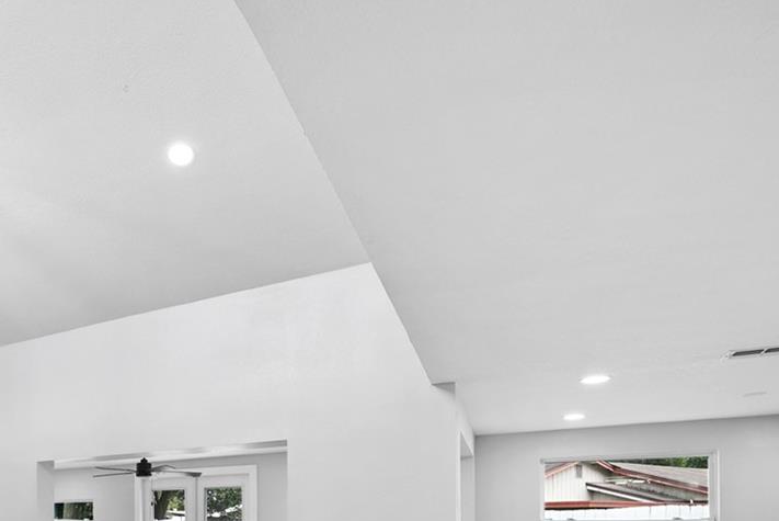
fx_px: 585
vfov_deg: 41.2
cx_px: 105
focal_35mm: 27
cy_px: 532
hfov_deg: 59.3
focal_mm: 12
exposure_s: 1/13
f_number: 7.1
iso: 400
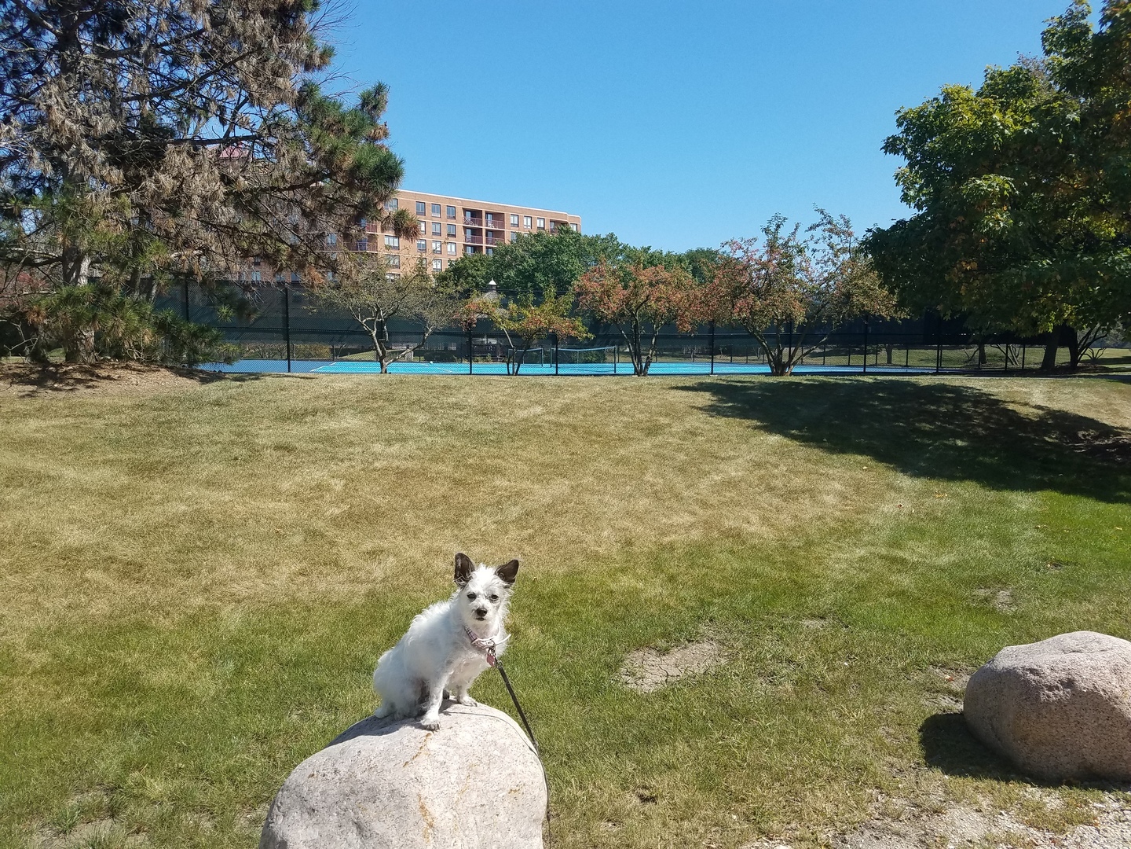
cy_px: 424
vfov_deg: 53.1
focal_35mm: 26
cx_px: 566
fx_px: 849
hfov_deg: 67.3
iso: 40
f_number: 1.7
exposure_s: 1/1536
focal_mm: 4.2
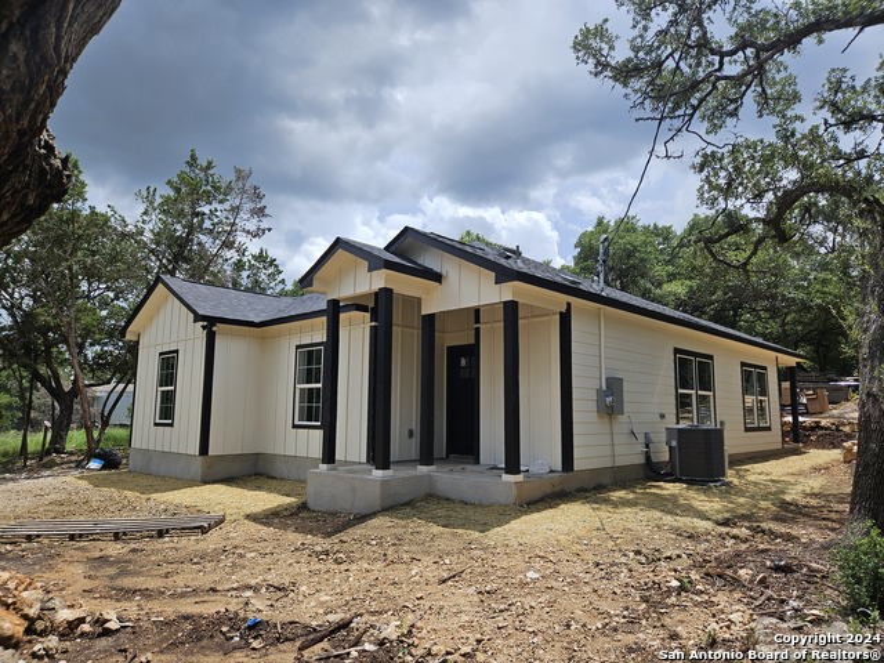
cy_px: 332
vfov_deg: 58.9
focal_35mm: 23
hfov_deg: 73.9
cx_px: 442
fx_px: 587
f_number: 1.8
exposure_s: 1/2175
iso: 25
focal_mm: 5.4
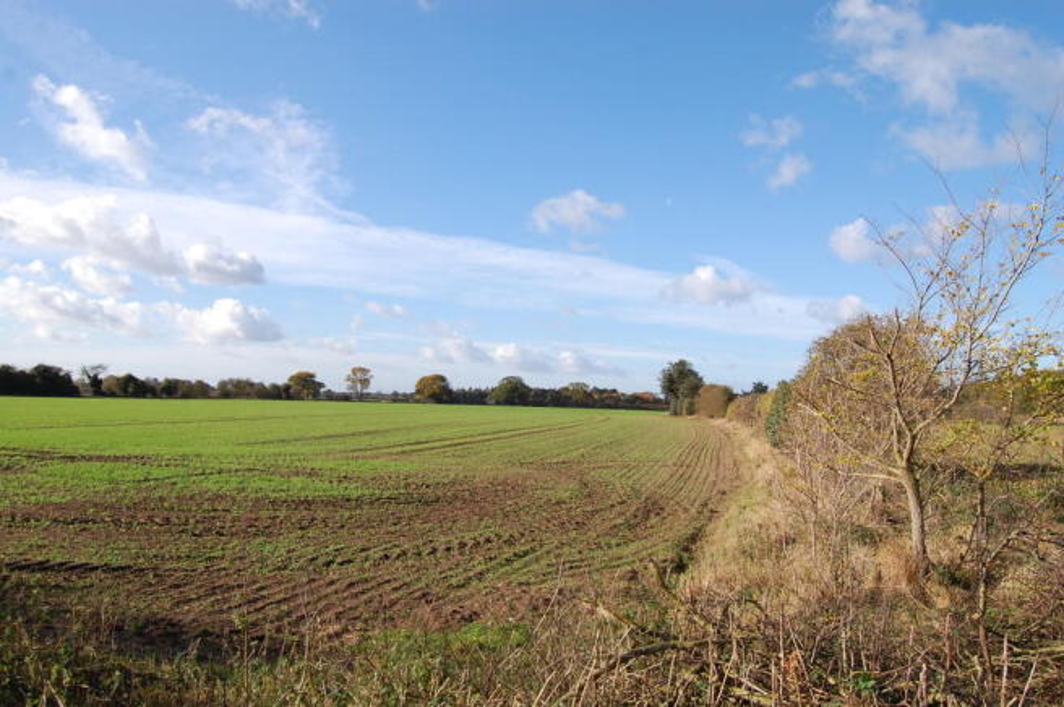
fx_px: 797
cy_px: 354
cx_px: 532
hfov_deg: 67.4
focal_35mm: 27
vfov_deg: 47.8
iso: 200
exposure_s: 1/320
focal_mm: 18
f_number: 9
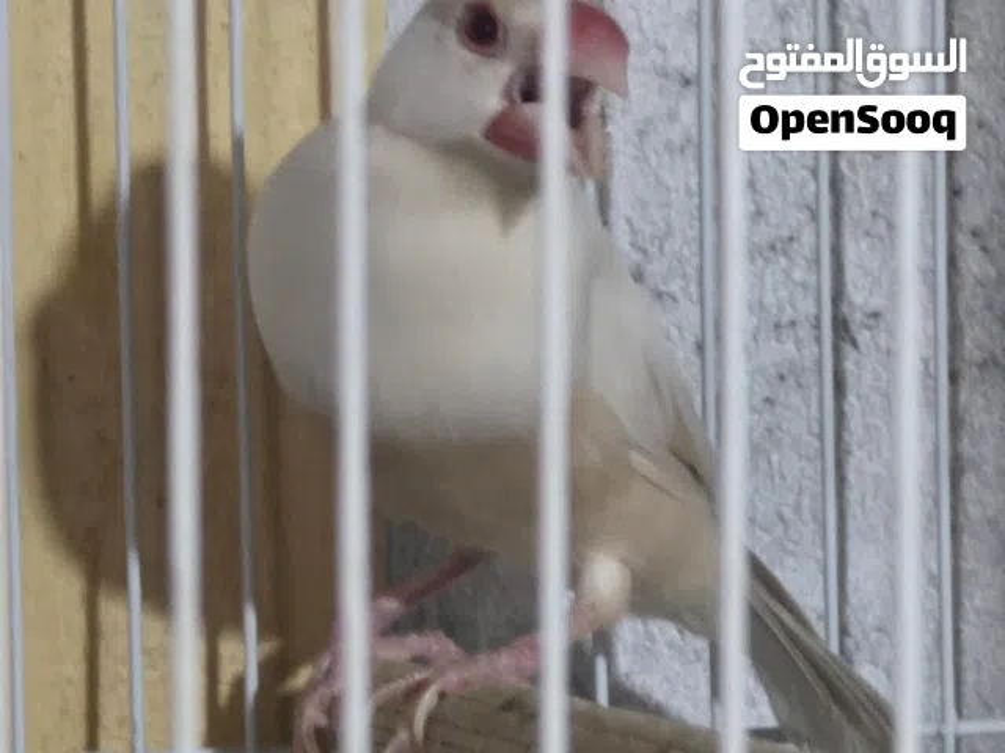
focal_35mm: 115
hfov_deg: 17.1
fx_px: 3339
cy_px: 376
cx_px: 502
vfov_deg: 12.9
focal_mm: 18.6
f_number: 3.4
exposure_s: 1/33.4
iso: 1000
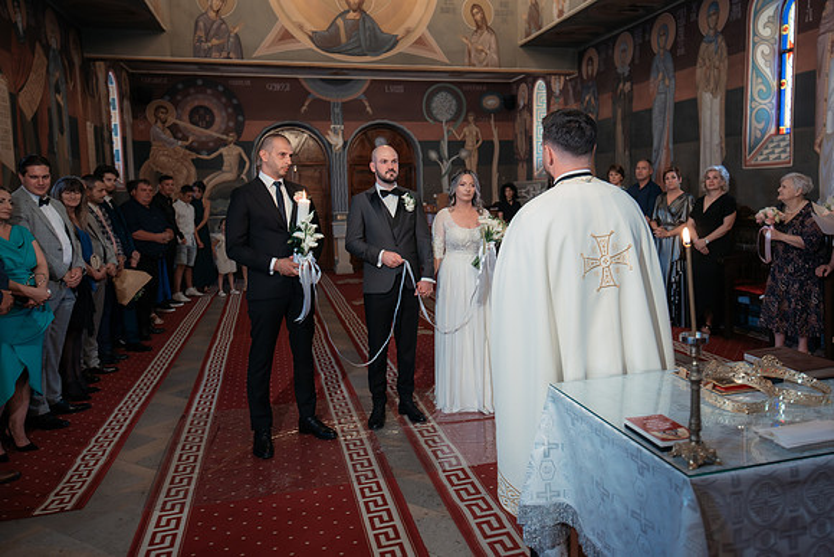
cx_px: 445
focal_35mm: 27
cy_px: 259
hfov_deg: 67.9
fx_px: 619
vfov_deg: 48.4
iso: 1600
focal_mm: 25
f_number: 2.8
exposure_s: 1/125
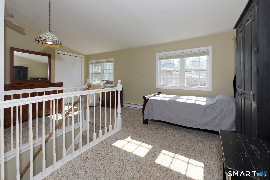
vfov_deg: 81.3
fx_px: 105
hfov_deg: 104.2
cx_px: 135
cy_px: 90
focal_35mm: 14
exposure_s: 1/125
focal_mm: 14
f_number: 8
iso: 400
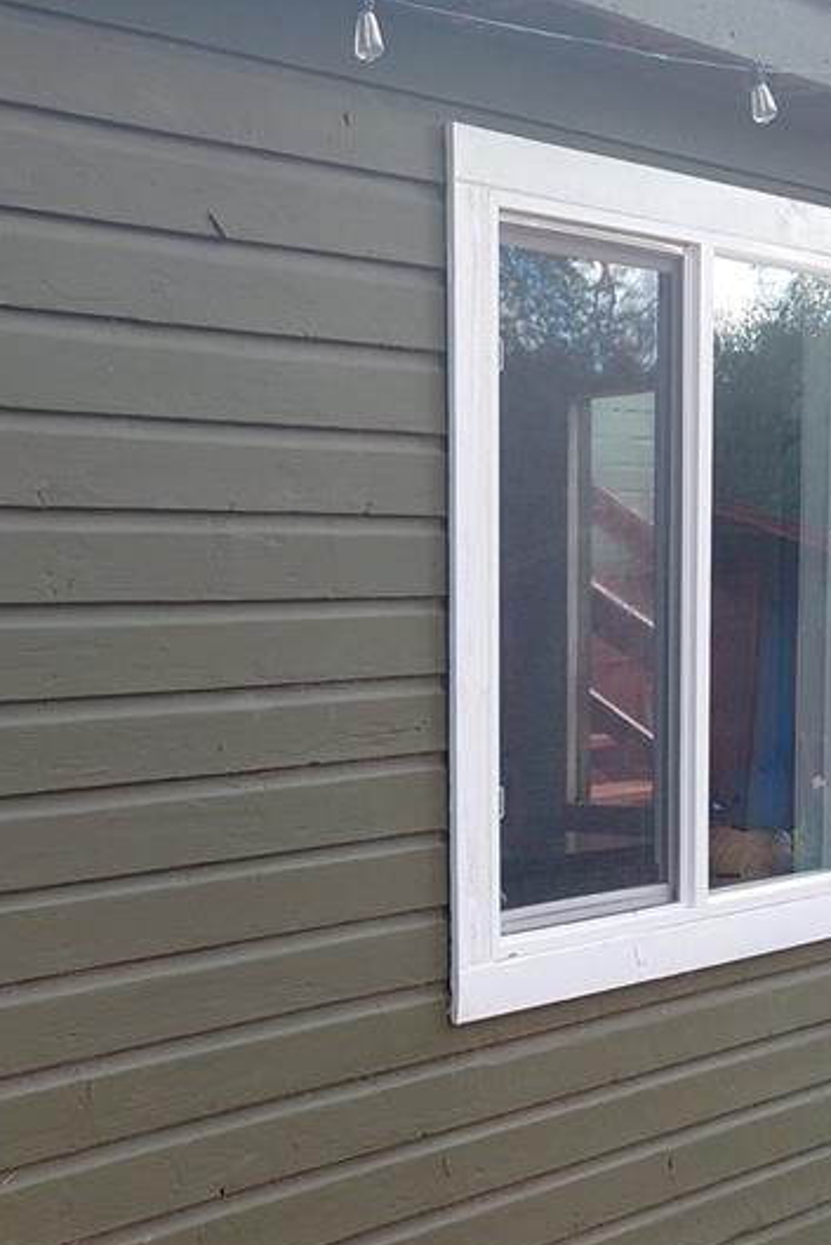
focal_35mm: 59
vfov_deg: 33.6
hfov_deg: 22.7
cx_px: 174
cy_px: 845
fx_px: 2041
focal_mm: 4.69
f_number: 1.8
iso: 50
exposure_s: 1/175
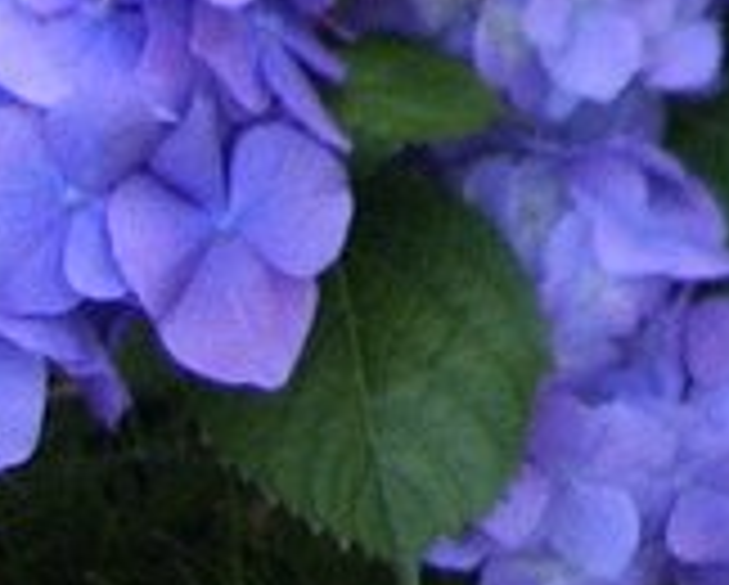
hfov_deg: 7.8
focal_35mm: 216
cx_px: 2192
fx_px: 4666
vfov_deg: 6.7
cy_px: -904
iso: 100
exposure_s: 1/8
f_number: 2.6
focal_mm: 5.8
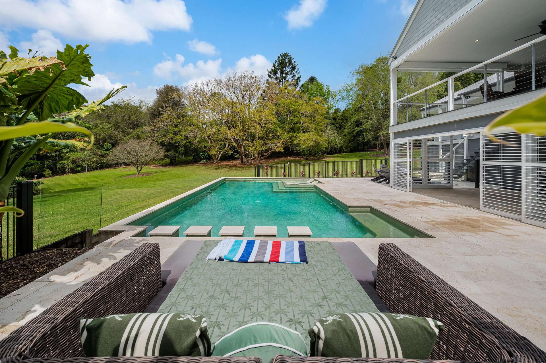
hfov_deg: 104.3
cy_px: 182
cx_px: 273
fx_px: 212
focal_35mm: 14
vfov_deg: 81.1
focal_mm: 14
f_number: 8
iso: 100
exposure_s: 1/500
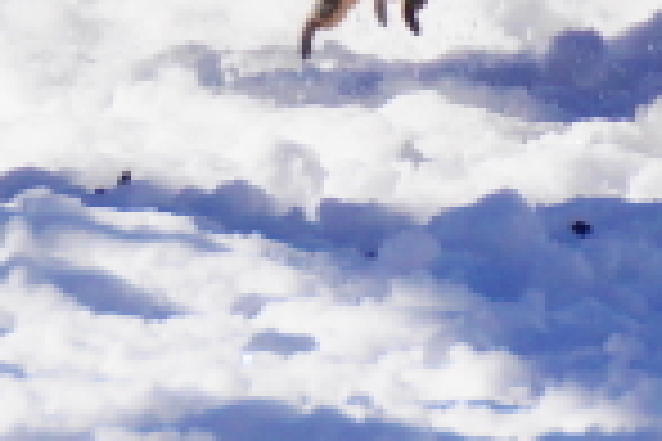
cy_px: -657
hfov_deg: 1.4
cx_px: 90
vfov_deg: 0.9
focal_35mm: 1524
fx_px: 28022
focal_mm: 150
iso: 100
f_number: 8
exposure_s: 1/250
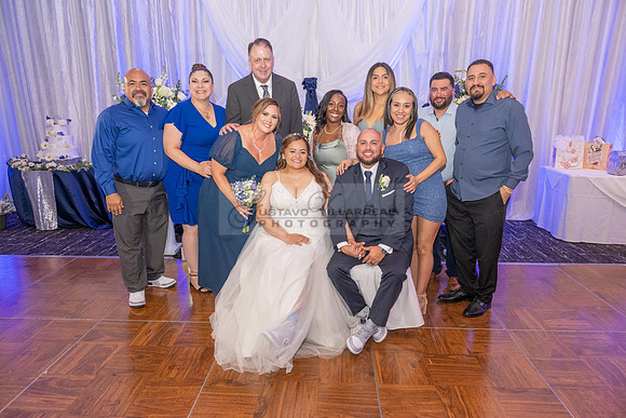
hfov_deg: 73.7
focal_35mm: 24
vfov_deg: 53.2
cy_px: 209
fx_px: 417
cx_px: 313
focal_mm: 24
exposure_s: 1/200
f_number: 4
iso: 1600
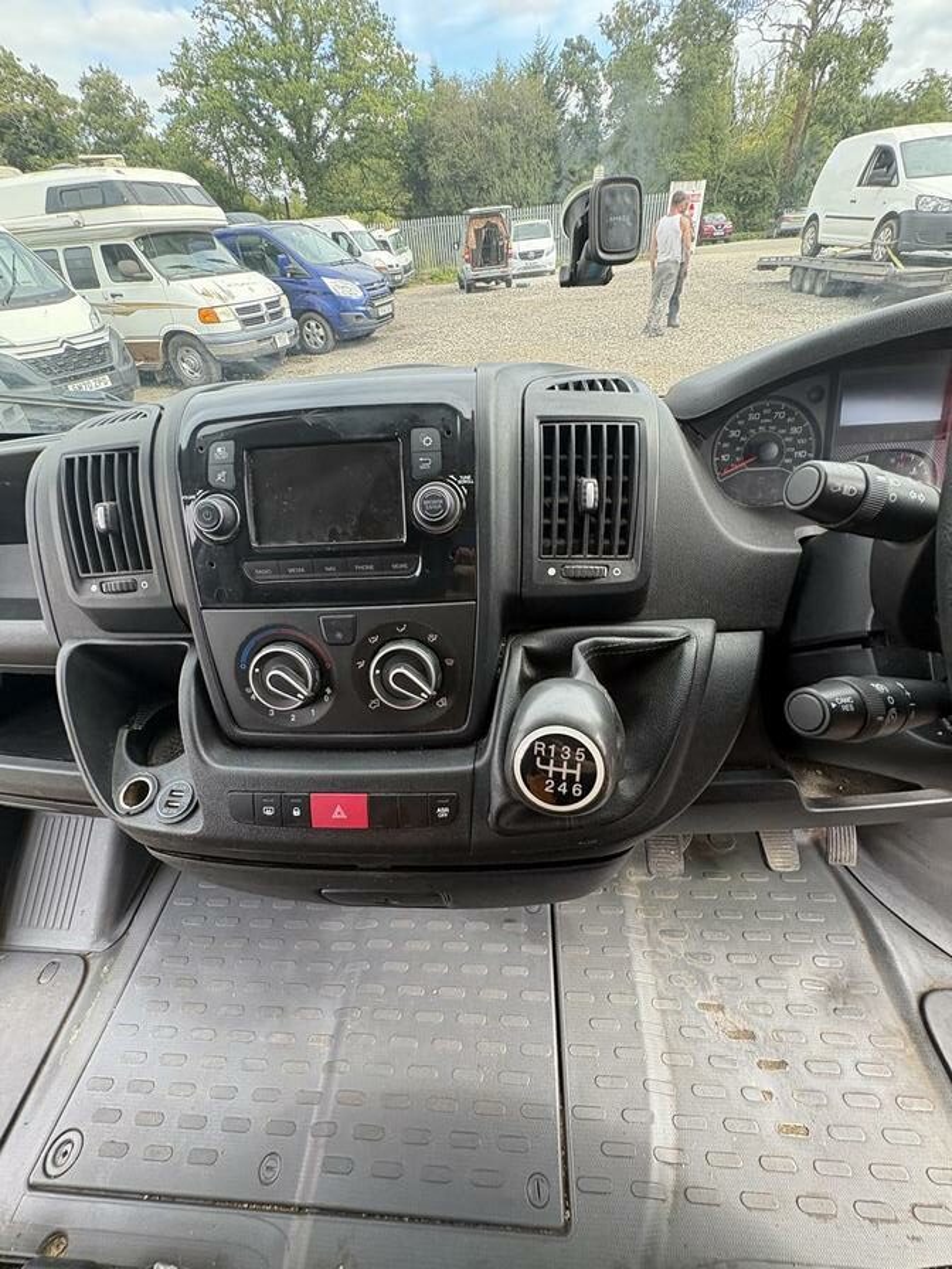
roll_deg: +0.0
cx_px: 476
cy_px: 634
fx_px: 513
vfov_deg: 102.1
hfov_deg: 85.7
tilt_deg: -42.1
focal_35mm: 14
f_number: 2.2
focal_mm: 2.22
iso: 125
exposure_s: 1/99
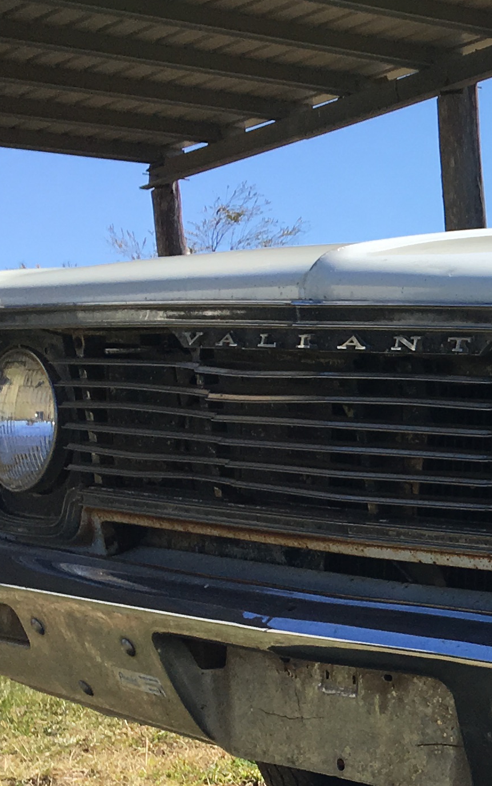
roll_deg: +2.4
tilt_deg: -0.4
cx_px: 899
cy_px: 526
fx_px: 1930
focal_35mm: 90
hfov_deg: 13.1
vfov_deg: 22.9
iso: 25
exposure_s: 1/1538
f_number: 2.2
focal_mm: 4.15
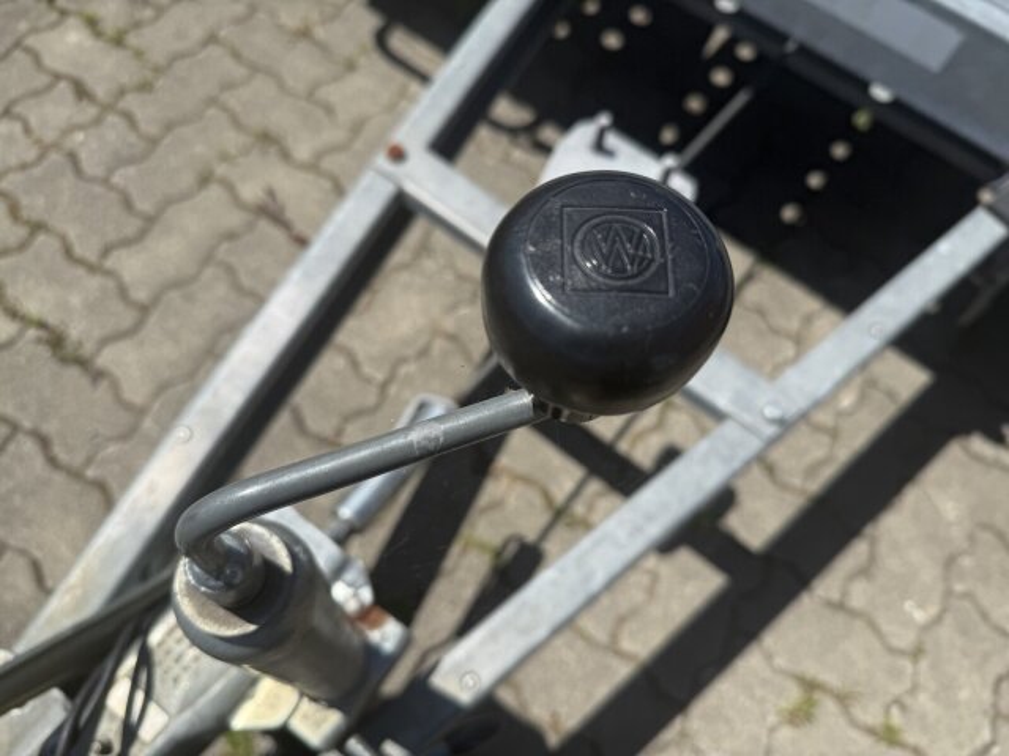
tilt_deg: -64.6
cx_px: 504
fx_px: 700
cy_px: 378
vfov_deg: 56.8
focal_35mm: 24
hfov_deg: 71.6
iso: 80
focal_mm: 6.76
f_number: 1.78
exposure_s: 1/5714
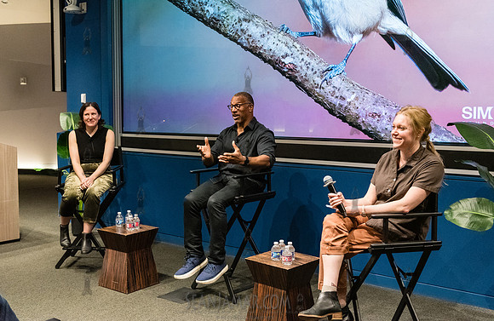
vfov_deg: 31.7
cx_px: 229
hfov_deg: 47.2
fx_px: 565
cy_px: 144
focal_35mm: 42
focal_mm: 38
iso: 6400
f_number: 3.5
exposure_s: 1/250
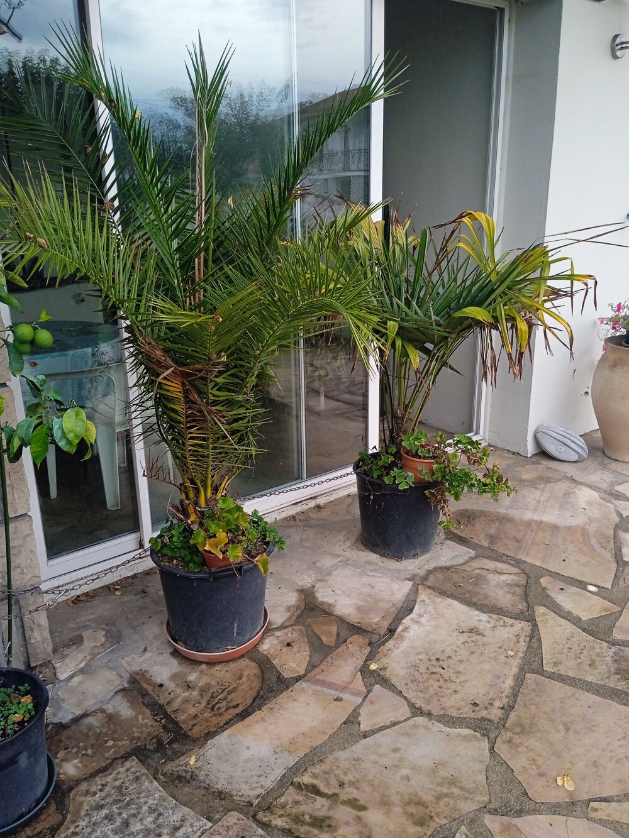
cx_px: 314
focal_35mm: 28
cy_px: 419
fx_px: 678
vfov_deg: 63.4
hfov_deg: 49.8
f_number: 2.2
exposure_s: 1/100
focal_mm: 3.43
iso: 156
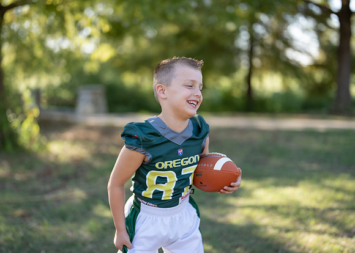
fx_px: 528
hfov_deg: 37.2
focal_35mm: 52
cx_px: 178
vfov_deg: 27.0
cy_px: 126
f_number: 1.2
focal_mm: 50
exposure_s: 1/1250
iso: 100
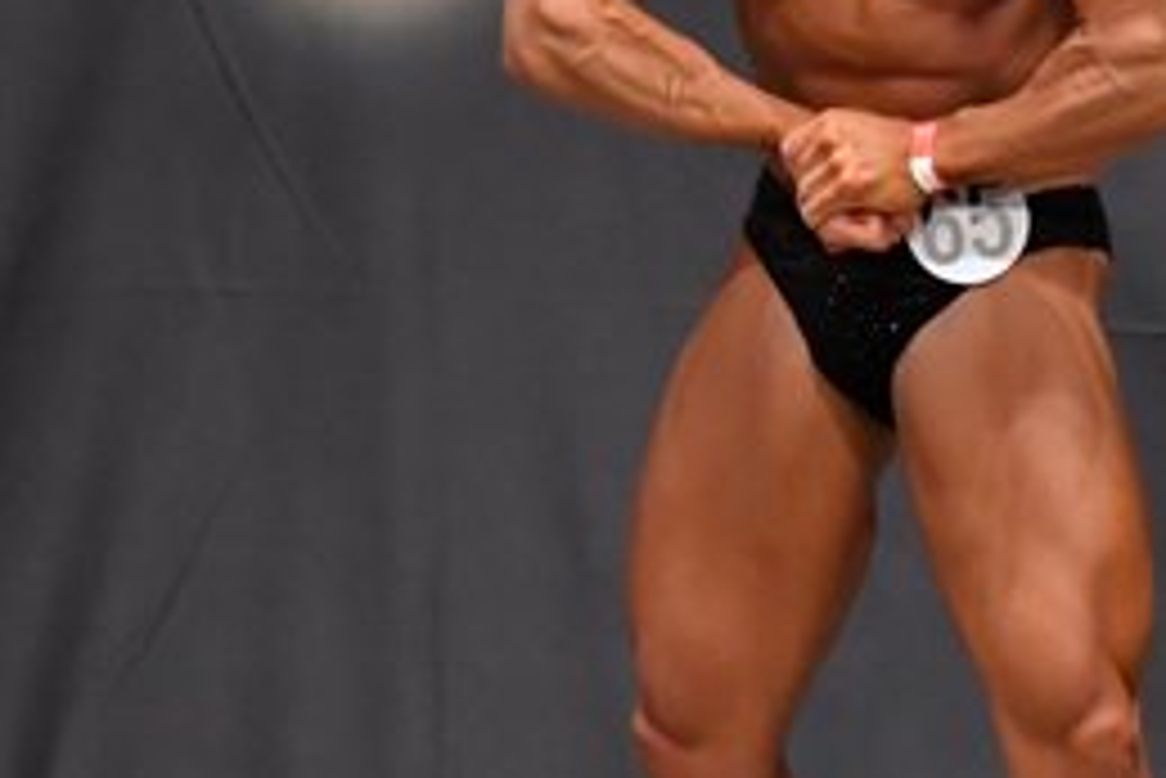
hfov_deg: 3.1
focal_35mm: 672
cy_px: 382
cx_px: 1168
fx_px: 21777
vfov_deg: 2.0
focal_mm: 150
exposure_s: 1/400
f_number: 5.6
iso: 6400
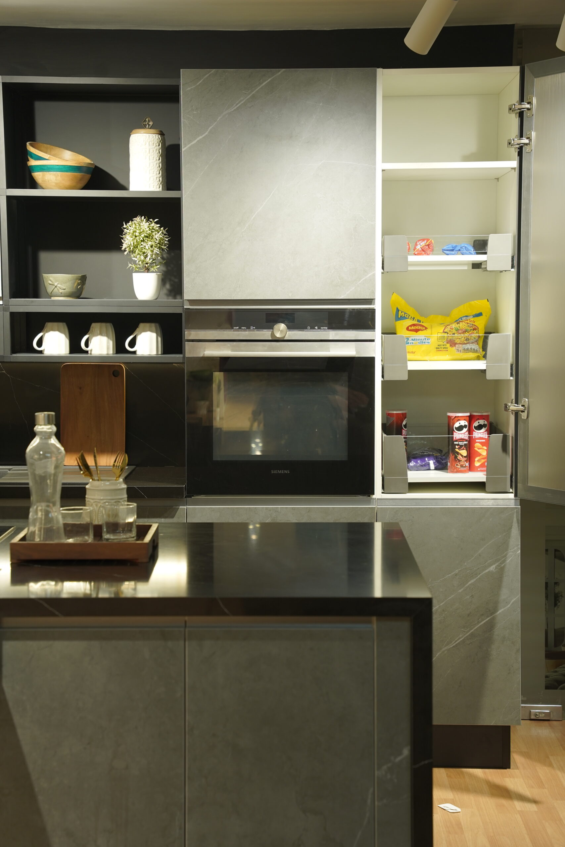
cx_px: 282
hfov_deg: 19.5
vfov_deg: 28.8
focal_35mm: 70
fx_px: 1648
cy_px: 424
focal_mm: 70
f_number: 5
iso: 640
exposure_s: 1/30
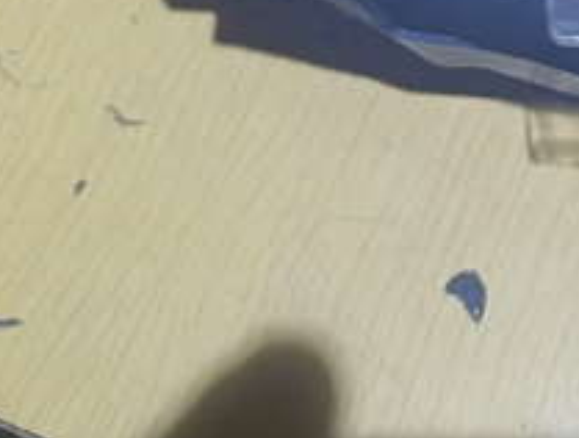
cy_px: -219
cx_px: 597
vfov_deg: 18.7
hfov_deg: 26.1
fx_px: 1174
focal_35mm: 70
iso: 125
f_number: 1.6
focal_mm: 6.14
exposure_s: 1/100
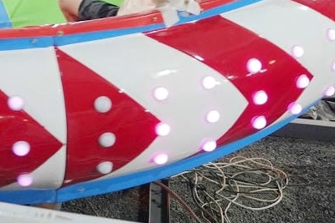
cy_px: -109
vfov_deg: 15.1
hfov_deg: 22.6
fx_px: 782
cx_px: -44
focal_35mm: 84
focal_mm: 28
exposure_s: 1/160
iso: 2000
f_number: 2.8
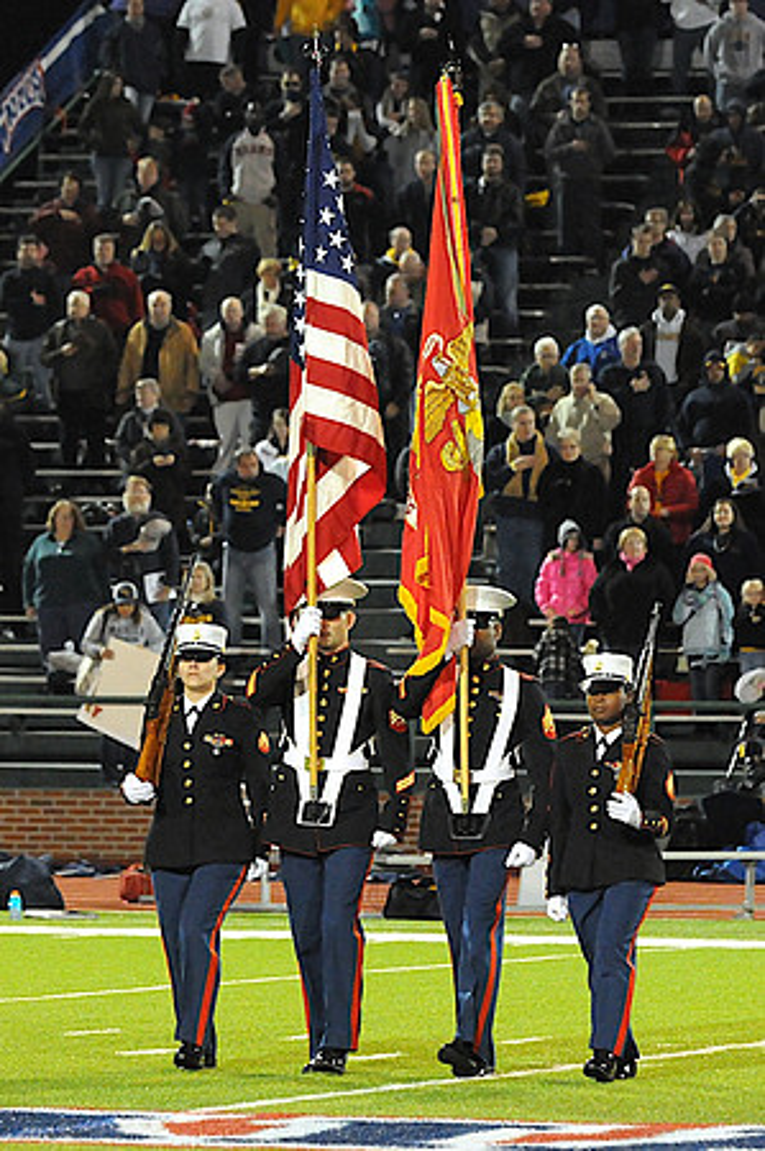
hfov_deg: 7.9
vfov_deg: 11.8
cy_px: 576
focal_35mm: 174
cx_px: 382
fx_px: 5559
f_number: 3.5
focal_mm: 116
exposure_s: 1/320
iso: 3200
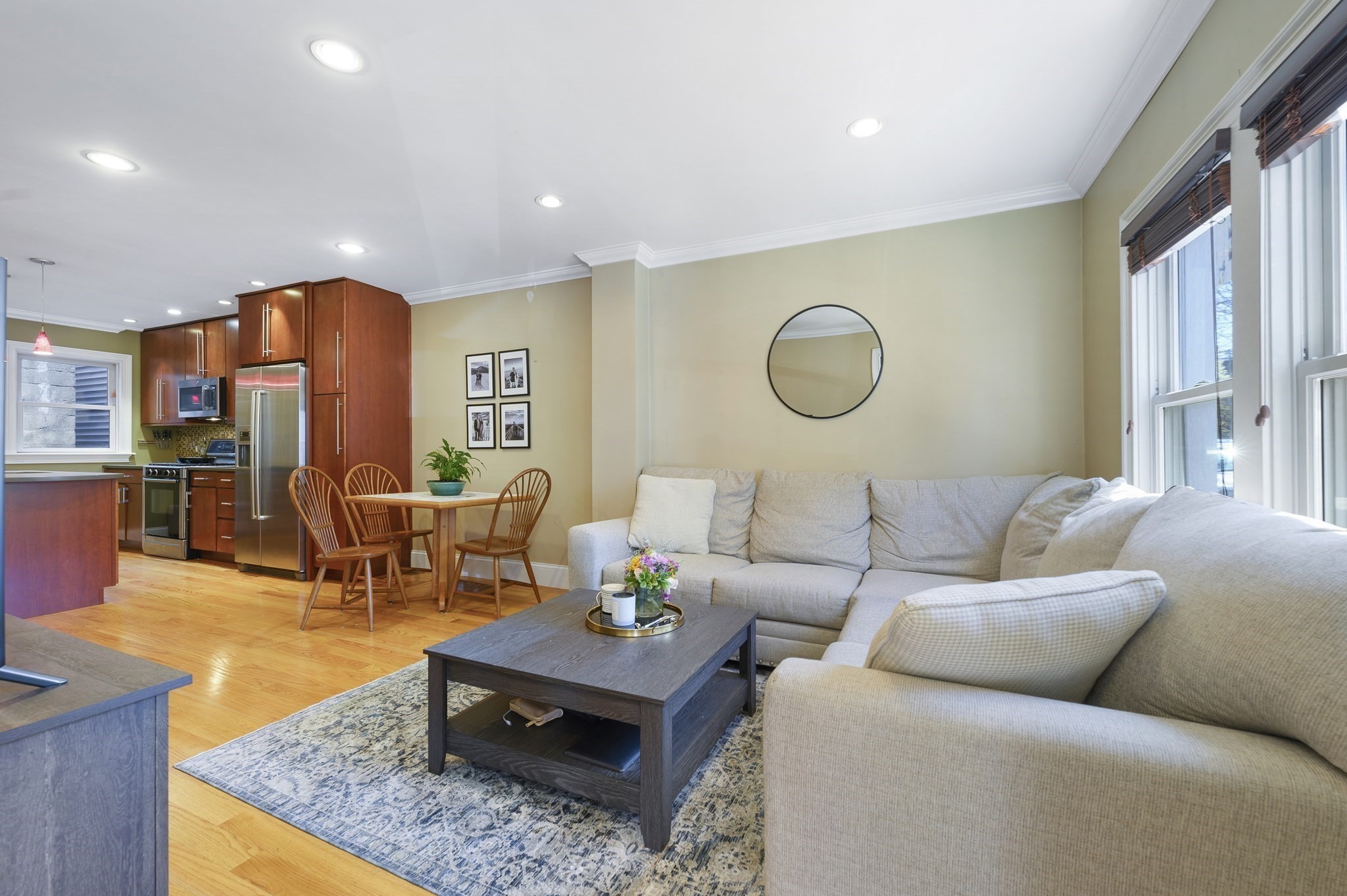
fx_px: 524
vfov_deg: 81.1
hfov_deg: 104.3
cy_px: 448
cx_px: 674
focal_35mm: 14
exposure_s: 1/30
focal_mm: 14
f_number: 9
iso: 100
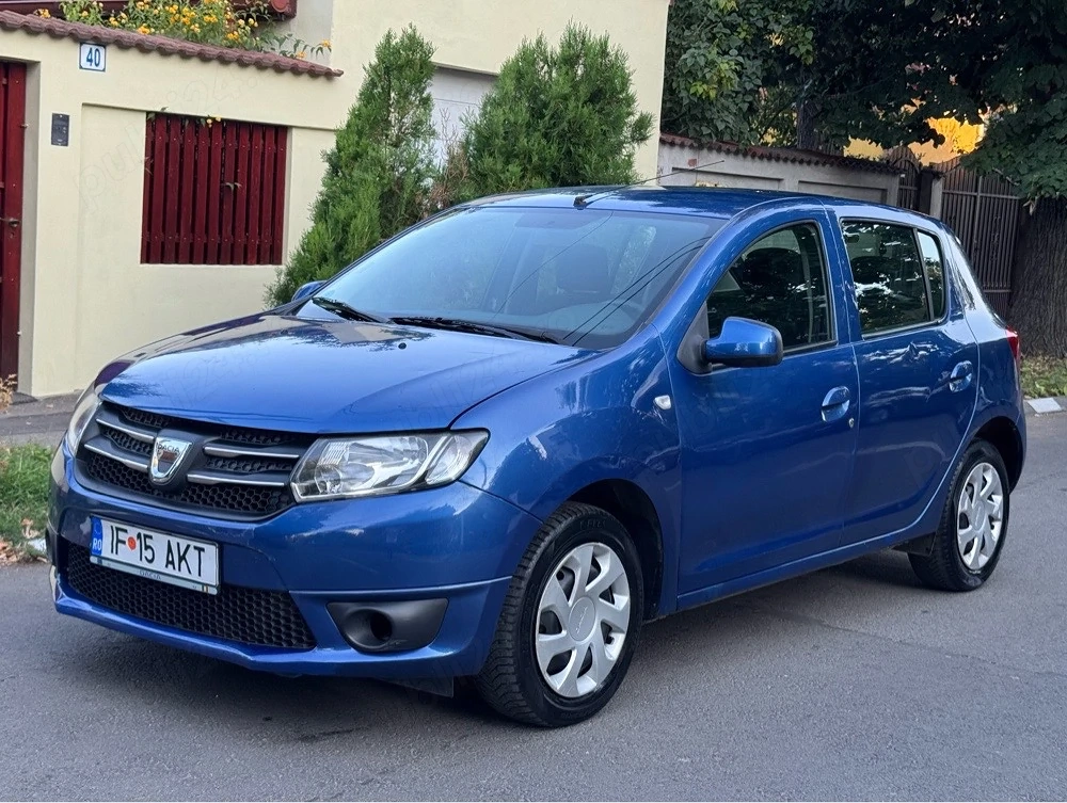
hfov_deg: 39.6
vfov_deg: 30.3
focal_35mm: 48
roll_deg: -3.1
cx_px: 534
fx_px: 1482
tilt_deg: -6.7
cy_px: 402
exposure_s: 1/242
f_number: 1.78
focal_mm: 6.76
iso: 64
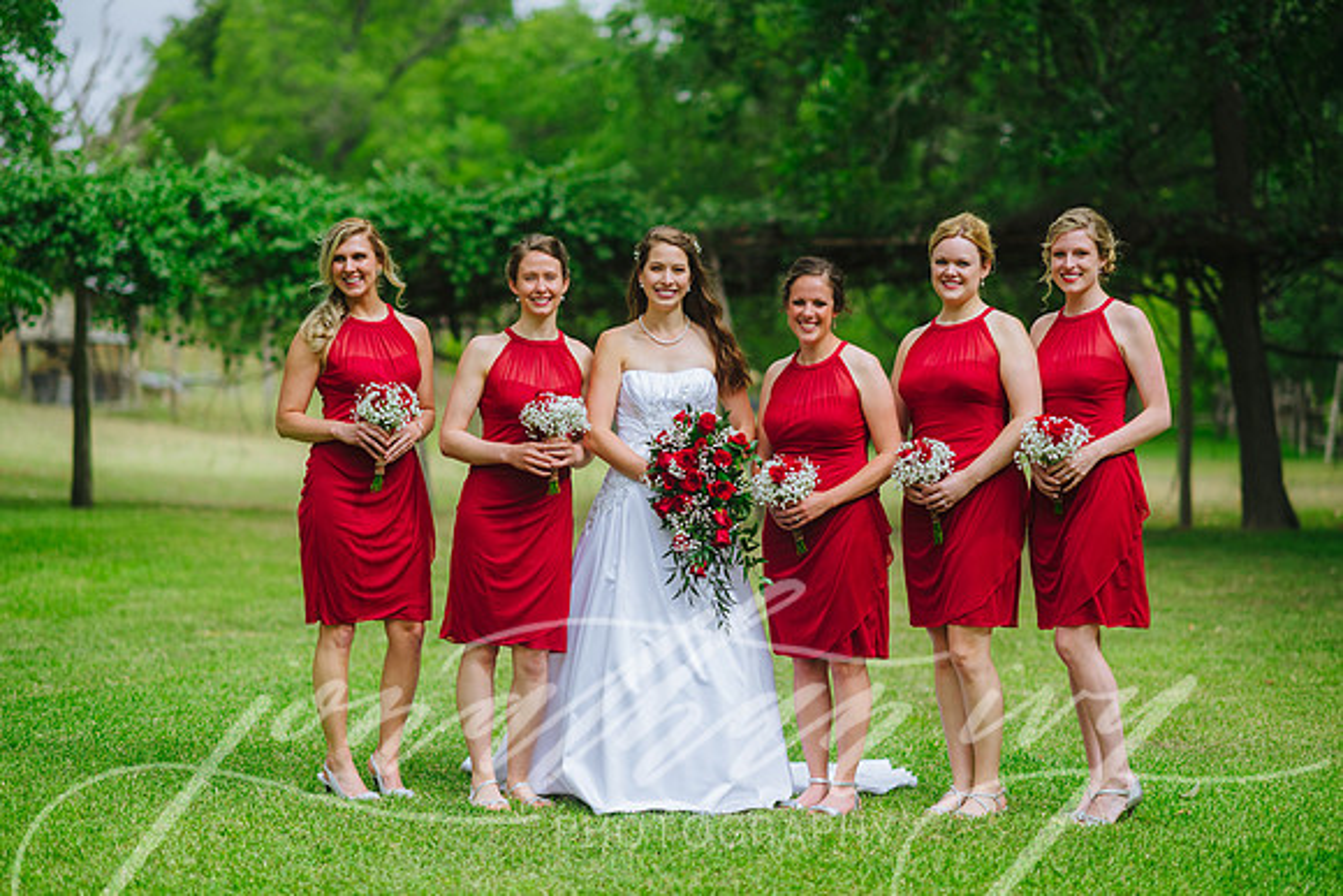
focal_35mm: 85
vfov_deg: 16.1
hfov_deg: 23.9
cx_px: 672
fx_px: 3172
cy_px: 448
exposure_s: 1/3200
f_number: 2
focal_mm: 85
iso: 200
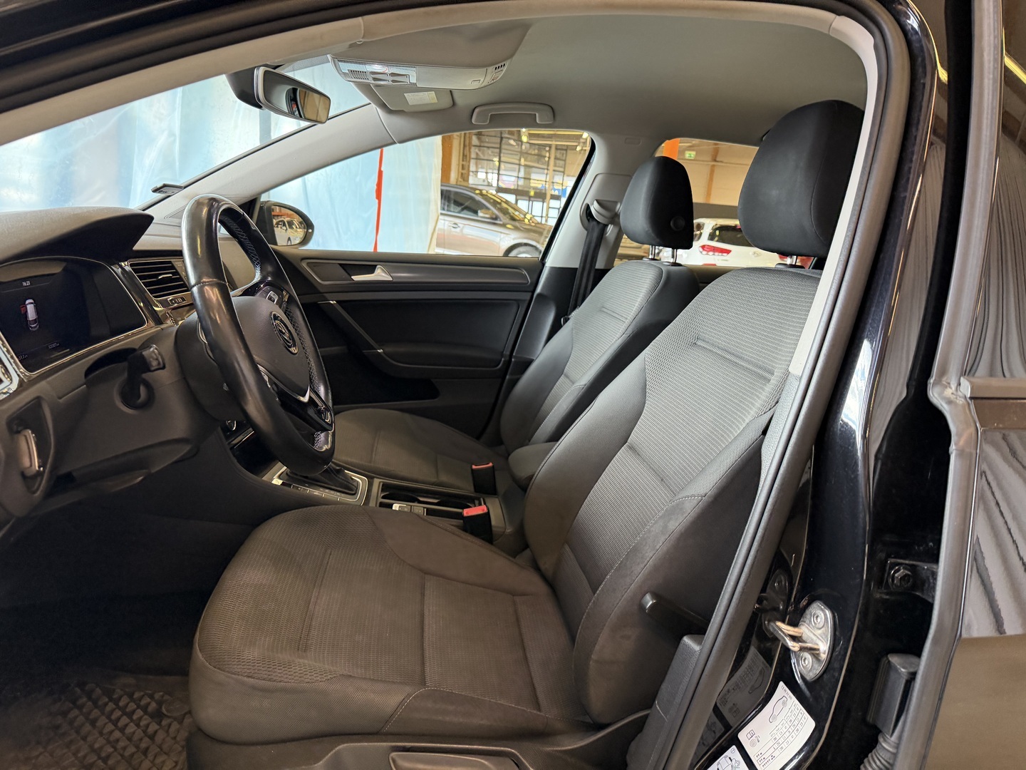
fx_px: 711
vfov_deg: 56.8
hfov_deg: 71.6
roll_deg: -7.4
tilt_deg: -12.0
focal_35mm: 24
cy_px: 385
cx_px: 513
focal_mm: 6.76
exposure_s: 1/100
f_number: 1.78
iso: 320
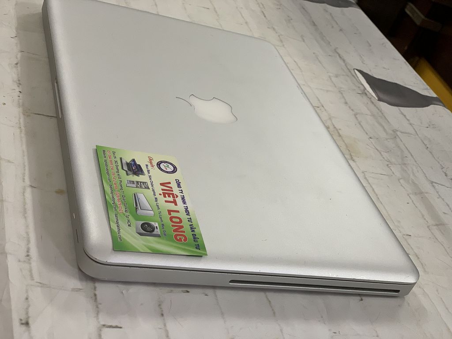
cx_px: 226
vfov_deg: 28.0
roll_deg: -24.8
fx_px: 679
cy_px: 170
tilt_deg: -31.2
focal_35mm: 52
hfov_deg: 36.8
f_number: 2.4
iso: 125
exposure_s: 1/50
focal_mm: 6
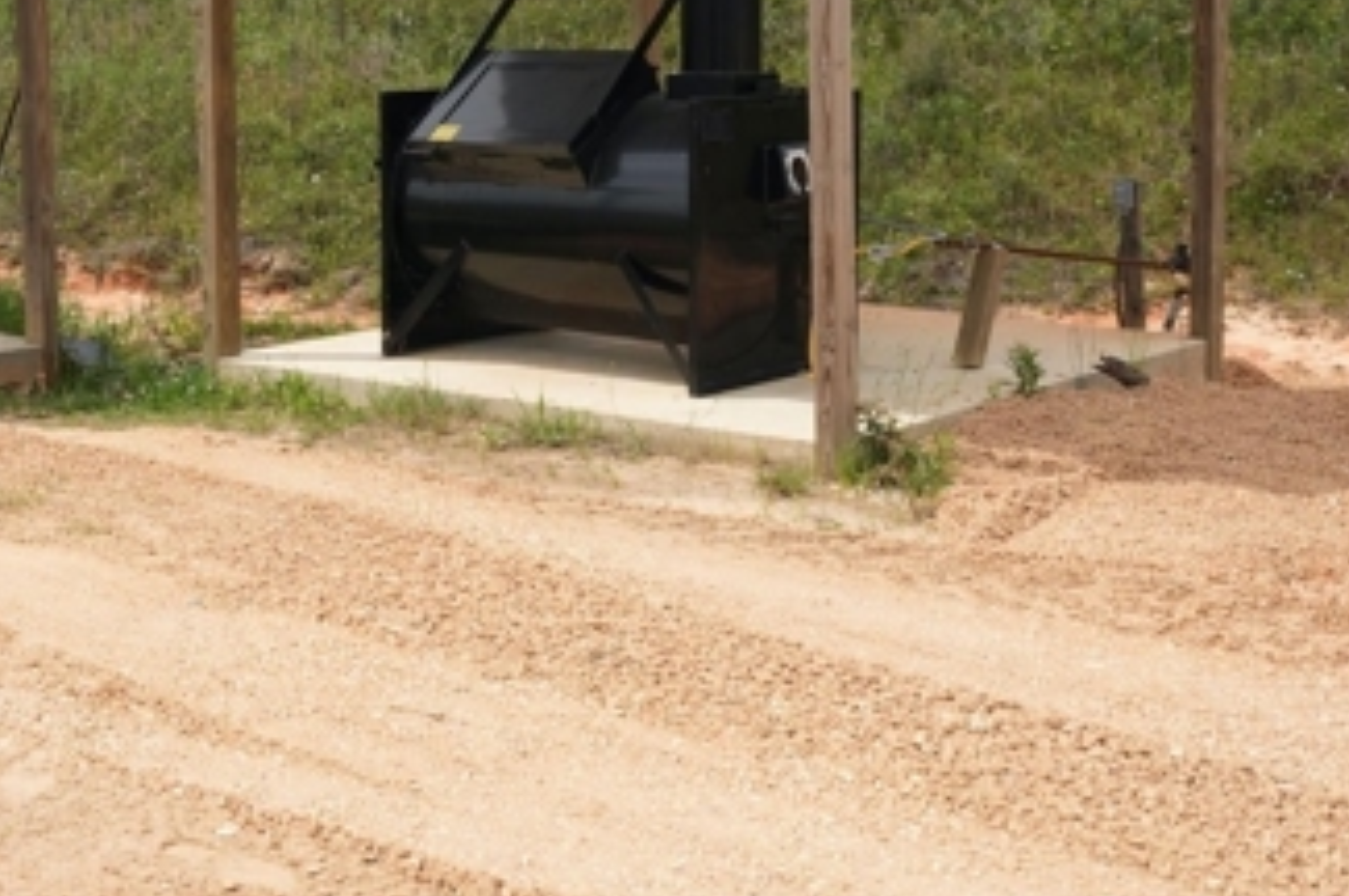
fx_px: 2283
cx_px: 361
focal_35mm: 61
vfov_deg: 22.0
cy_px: 191
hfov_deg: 32.4
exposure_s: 1/320
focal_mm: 33
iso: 320
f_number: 11
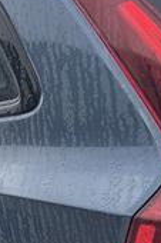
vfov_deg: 20.0
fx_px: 686
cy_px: 162
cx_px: -50
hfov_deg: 12.9
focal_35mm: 102
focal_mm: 4.2
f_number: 1.6
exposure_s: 1/121
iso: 100
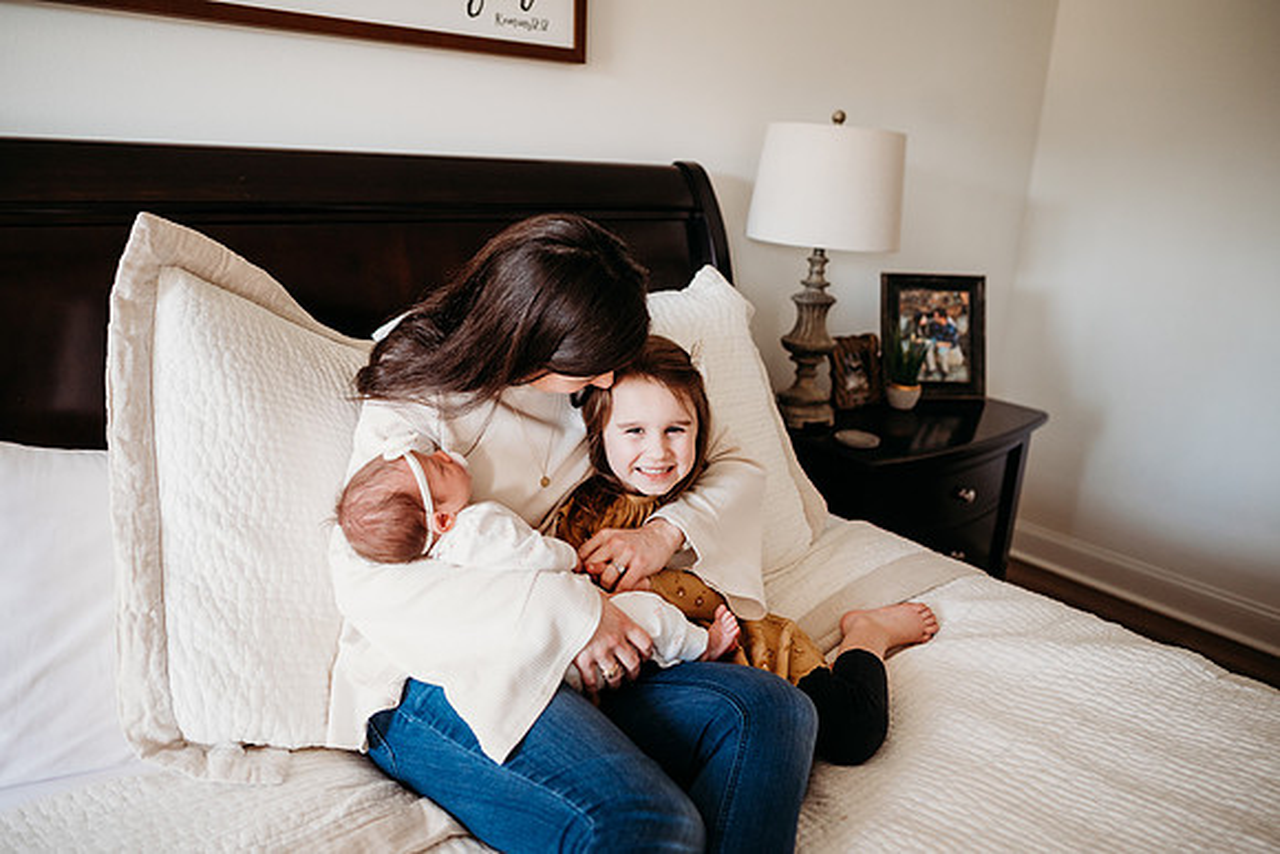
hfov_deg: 73.7
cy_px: 427
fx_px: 853
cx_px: 640
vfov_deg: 53.2
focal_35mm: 24
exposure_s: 1/250
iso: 640
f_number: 2.5
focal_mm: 24
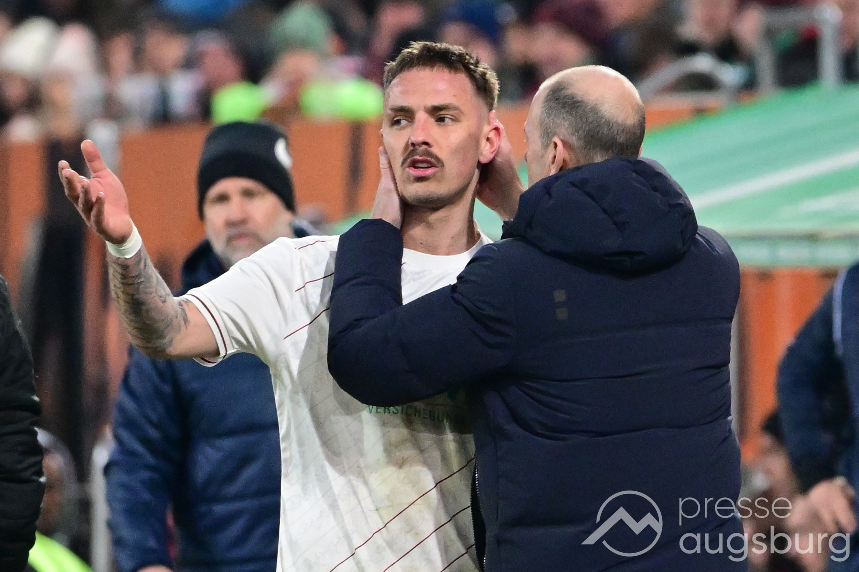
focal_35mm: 400
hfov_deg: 5.2
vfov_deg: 3.4
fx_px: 9543
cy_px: 286
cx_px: 430
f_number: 4.5
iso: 5600
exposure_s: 1/1000
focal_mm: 400
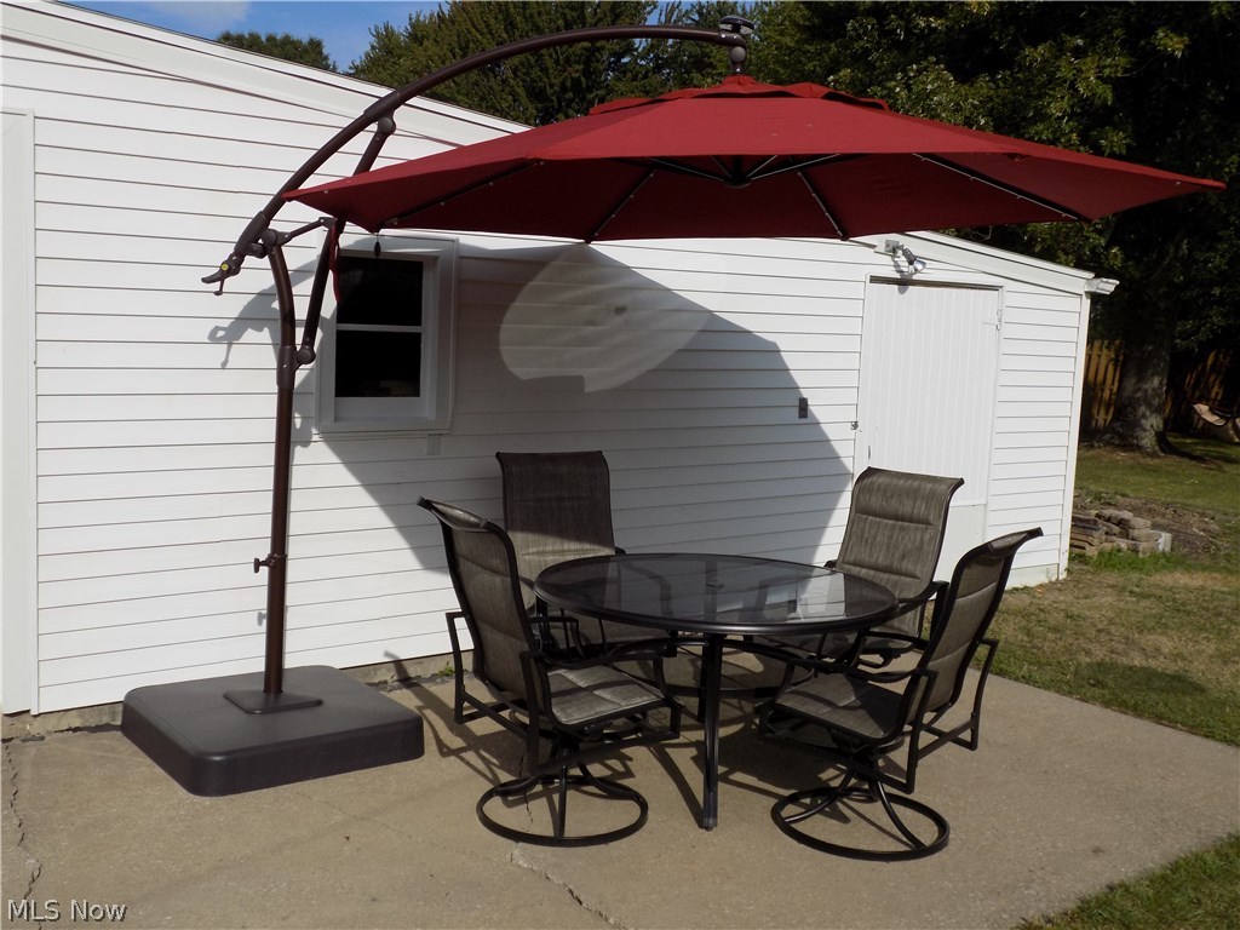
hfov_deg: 54.0
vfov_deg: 41.8
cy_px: 465
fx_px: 1218
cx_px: 620
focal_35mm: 34
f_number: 10.9
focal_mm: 6.1
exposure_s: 1/200
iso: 80
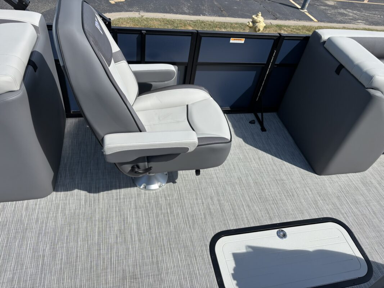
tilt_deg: -41.2
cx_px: 192
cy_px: 144
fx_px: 288
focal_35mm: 26
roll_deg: -10.5
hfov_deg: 67.3
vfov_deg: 53.1
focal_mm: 5.96
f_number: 1.6
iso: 50
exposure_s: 1/3311
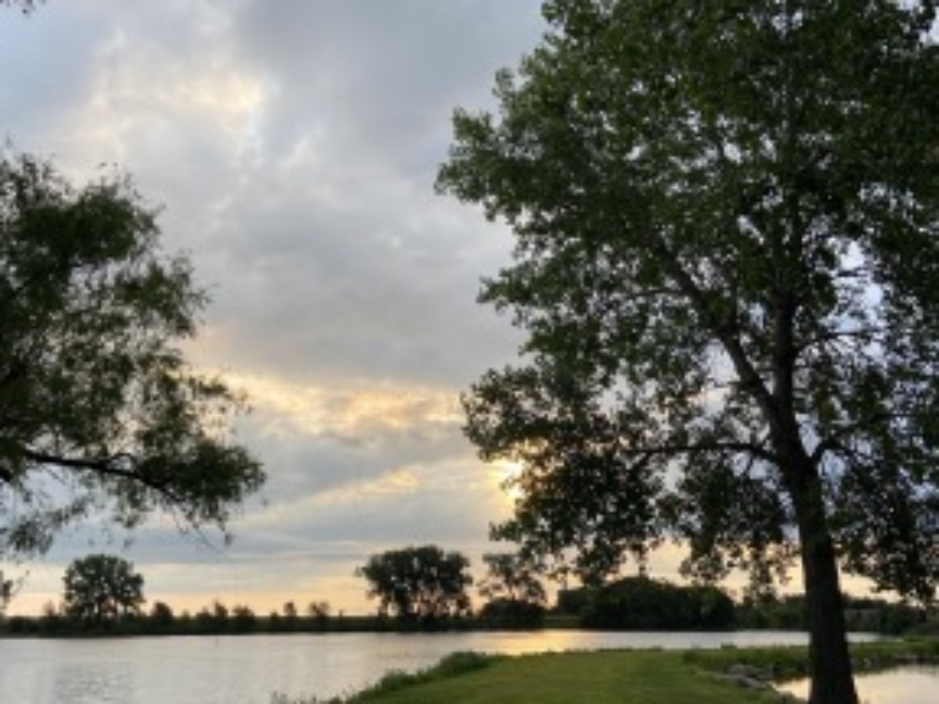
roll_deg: +0.0
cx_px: 496
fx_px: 895
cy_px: 420
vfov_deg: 42.7
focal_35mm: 33
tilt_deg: +12.8
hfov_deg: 55.3
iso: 32
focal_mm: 4.25
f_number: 1.8
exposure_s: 1/678
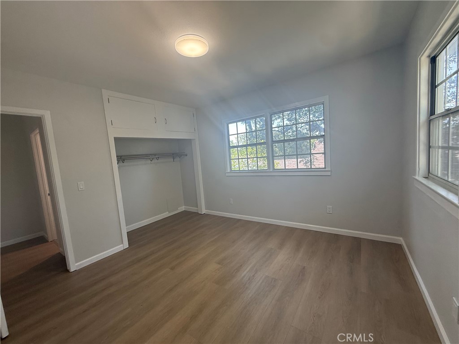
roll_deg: +4.8
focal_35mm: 14
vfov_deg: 85.7
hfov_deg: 102.1
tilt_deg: -4.3
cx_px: 230
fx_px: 186
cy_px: 172
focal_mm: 2.22
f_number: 2.2
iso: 100
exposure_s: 1/120
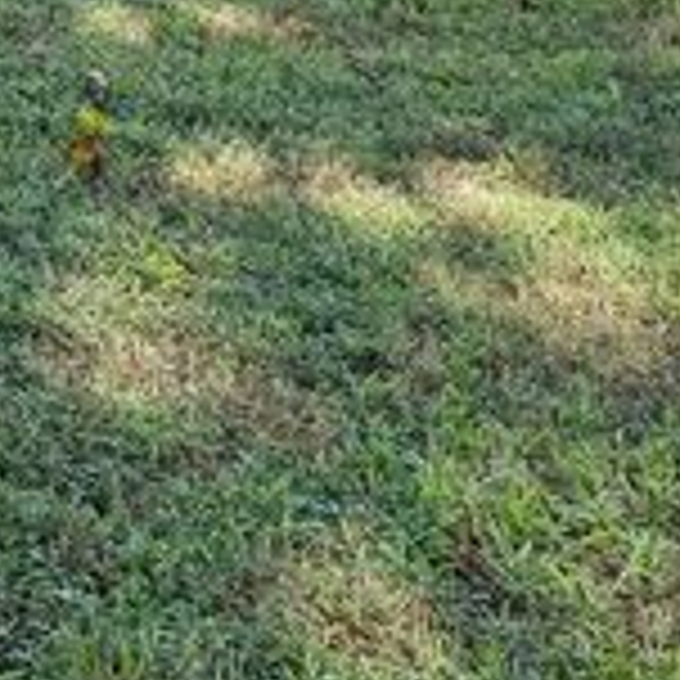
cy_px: -772
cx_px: -865
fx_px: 2045
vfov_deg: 14.7
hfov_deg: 14.1
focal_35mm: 92
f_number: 9
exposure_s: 1/80
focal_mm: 16
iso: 200
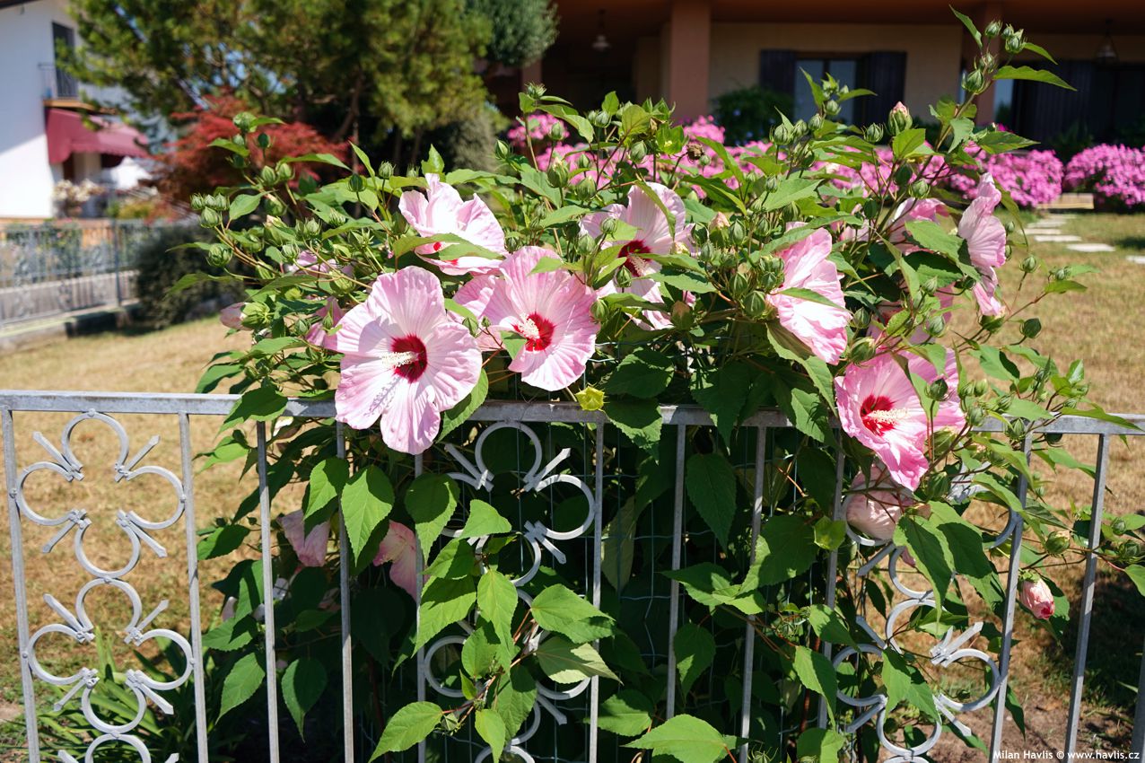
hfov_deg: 65.5
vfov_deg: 46.4
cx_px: 572
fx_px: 890
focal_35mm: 28
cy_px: 382
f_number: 4
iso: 50
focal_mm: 28
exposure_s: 1/400
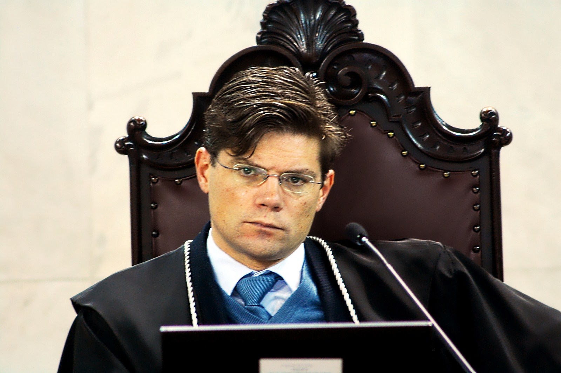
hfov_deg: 4.6
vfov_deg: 3.0
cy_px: 186
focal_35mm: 450
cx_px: 280
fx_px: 7005
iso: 800
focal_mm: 300
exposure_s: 1/30
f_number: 5.6
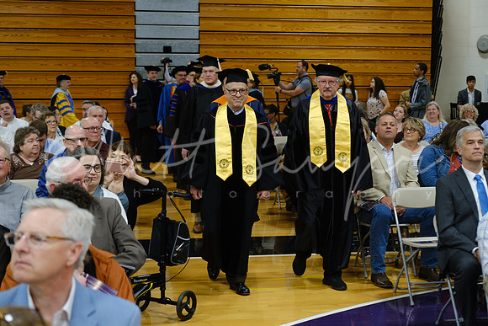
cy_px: 163
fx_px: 841
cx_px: 244
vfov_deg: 21.9
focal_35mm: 62
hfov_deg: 32.4
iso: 1250
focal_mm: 41.4
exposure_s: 1/100
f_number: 3.2
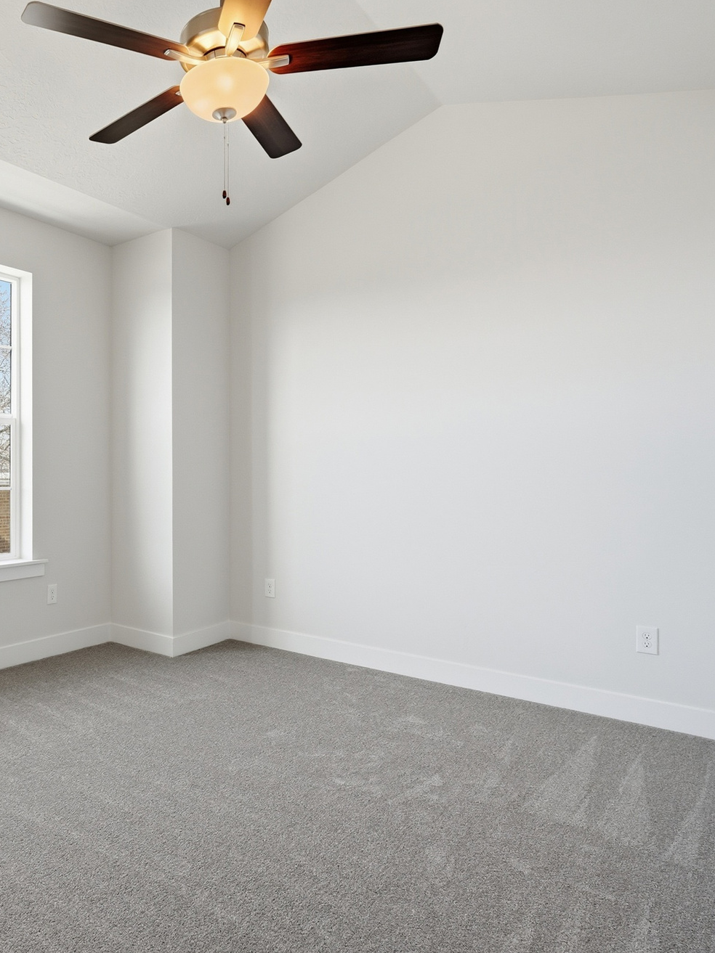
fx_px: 682
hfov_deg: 51.9
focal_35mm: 25
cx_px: 146
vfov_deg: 69.9
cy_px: 471
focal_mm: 16.5
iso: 250
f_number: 10
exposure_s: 1/500
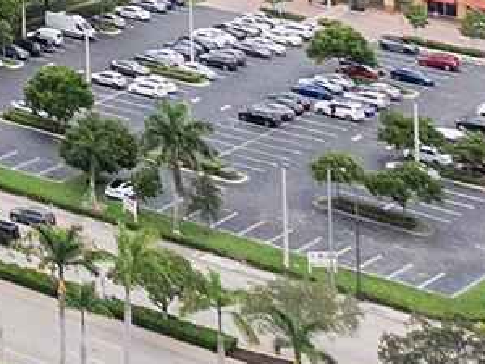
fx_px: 1793
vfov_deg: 9.9
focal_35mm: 128
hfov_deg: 12.5
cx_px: -632
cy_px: -569
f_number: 2.8
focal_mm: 4.39
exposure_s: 1/2500
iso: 100
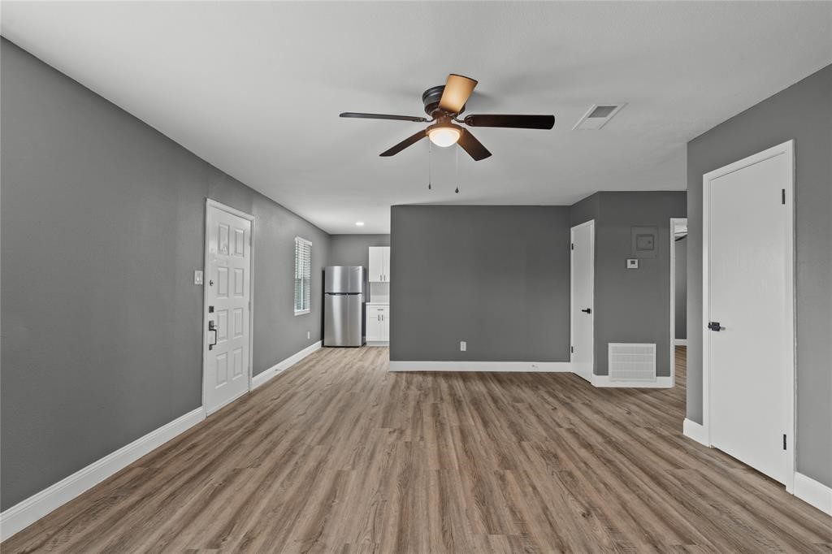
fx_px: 370
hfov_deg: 96.8
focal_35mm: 16
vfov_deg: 73.7
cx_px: 416
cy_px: 277
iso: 1250
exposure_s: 1/1.67
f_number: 9
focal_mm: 16
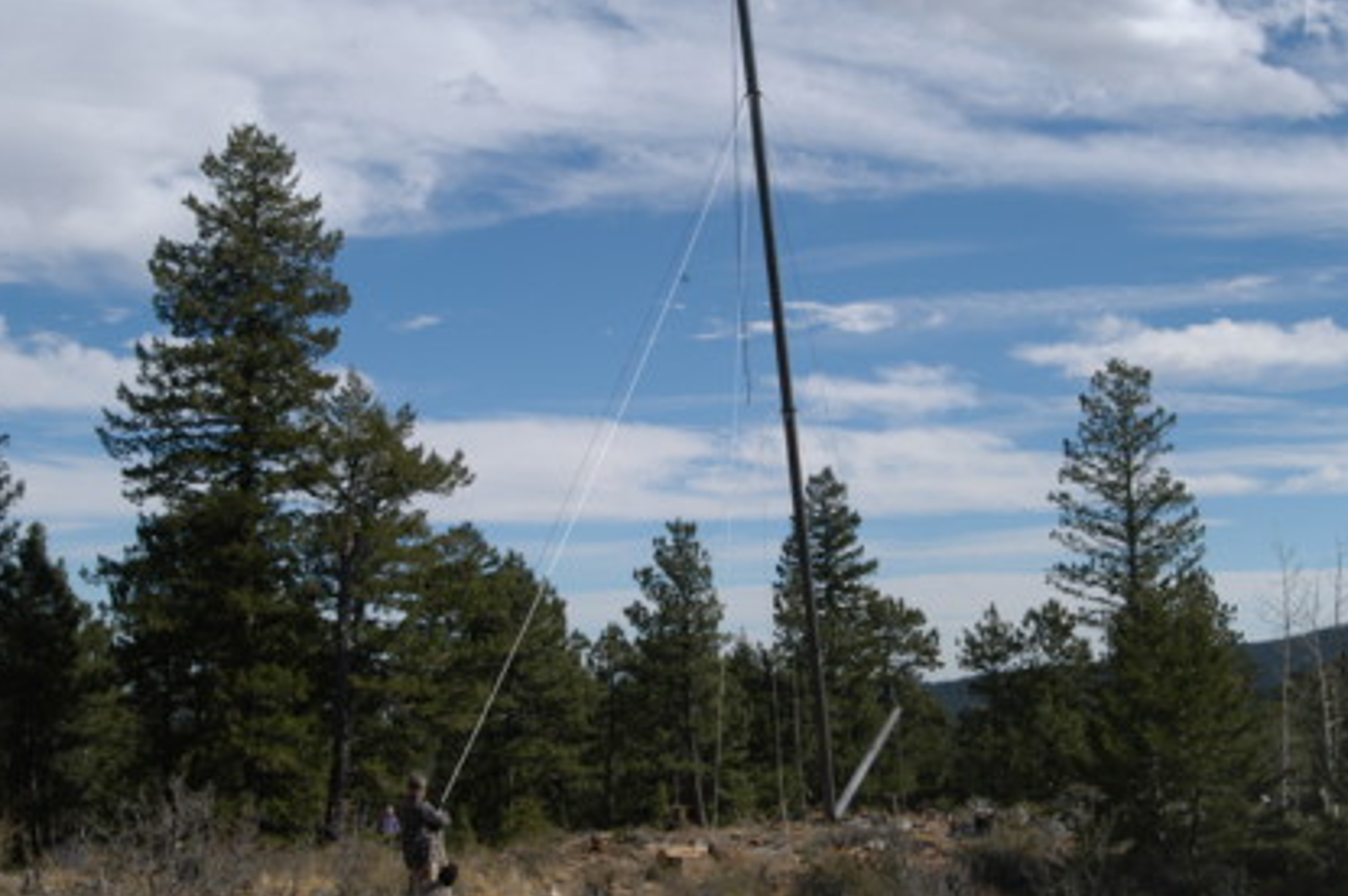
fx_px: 2469
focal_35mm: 66
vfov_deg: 20.6
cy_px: 437
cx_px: 763
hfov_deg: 30.5
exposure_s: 1/350
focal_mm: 38
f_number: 10
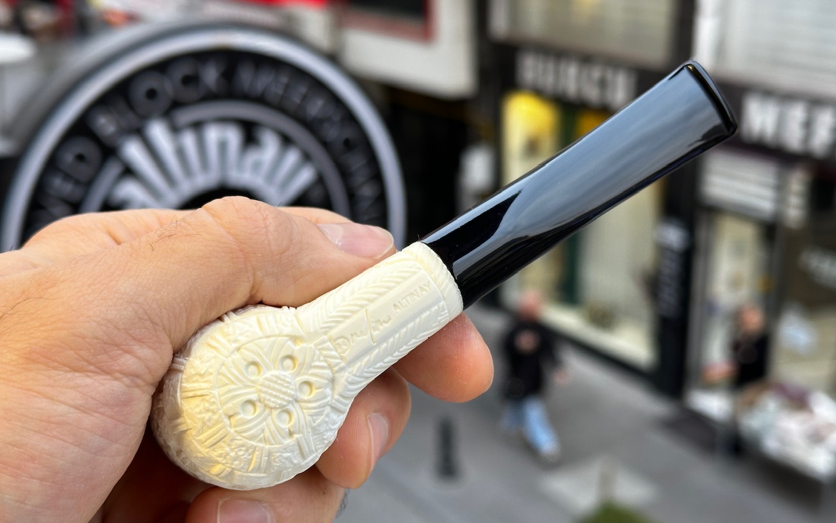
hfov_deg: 39.6
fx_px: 1162
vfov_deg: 25.3
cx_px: 418
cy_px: 296
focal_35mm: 51
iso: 64
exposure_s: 1/50
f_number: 1.78
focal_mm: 6.86
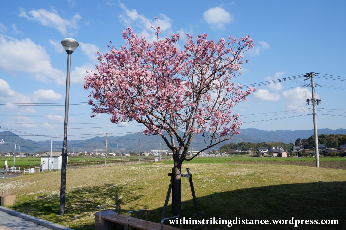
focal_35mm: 30
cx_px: 173
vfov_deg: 43.5
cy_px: 115
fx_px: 288
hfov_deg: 62.0
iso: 200
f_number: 13
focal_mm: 20
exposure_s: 1/250
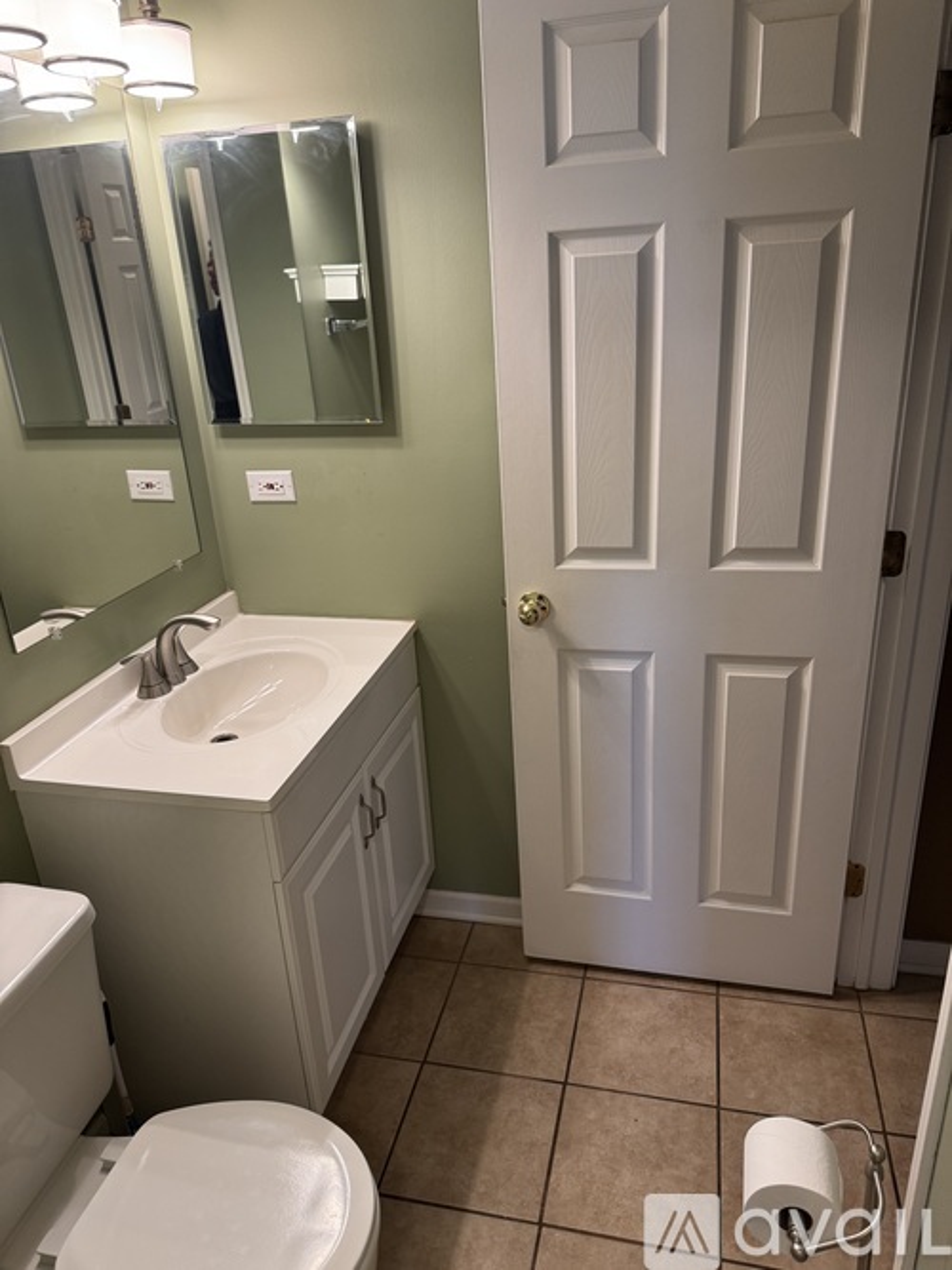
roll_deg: +1.8
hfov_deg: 56.8
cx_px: 476
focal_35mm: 24
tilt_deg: -22.8
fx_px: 880
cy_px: 635
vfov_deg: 71.6
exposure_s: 1/60
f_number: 1.78
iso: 200
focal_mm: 6.76
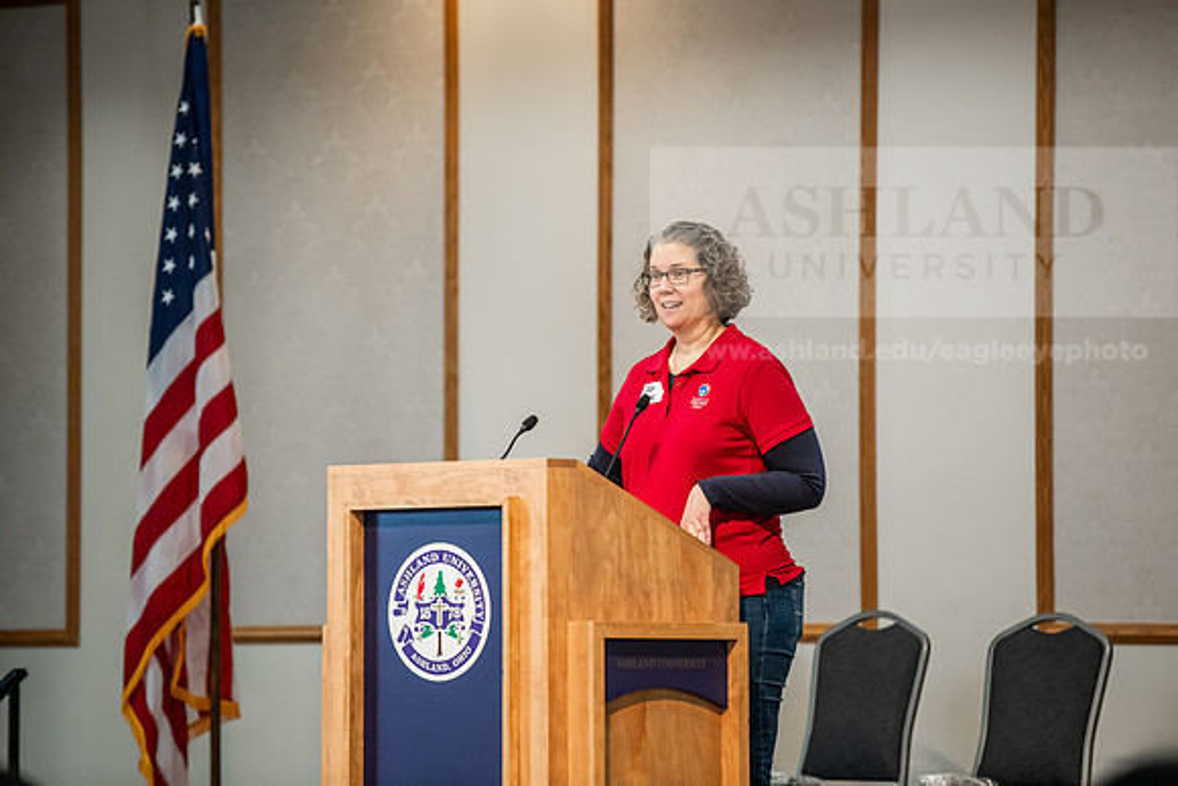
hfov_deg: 10.8
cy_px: 393
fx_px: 6218
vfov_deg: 7.2
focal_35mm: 190
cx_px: 589
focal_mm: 190
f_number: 3.2
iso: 1600
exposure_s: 1/200
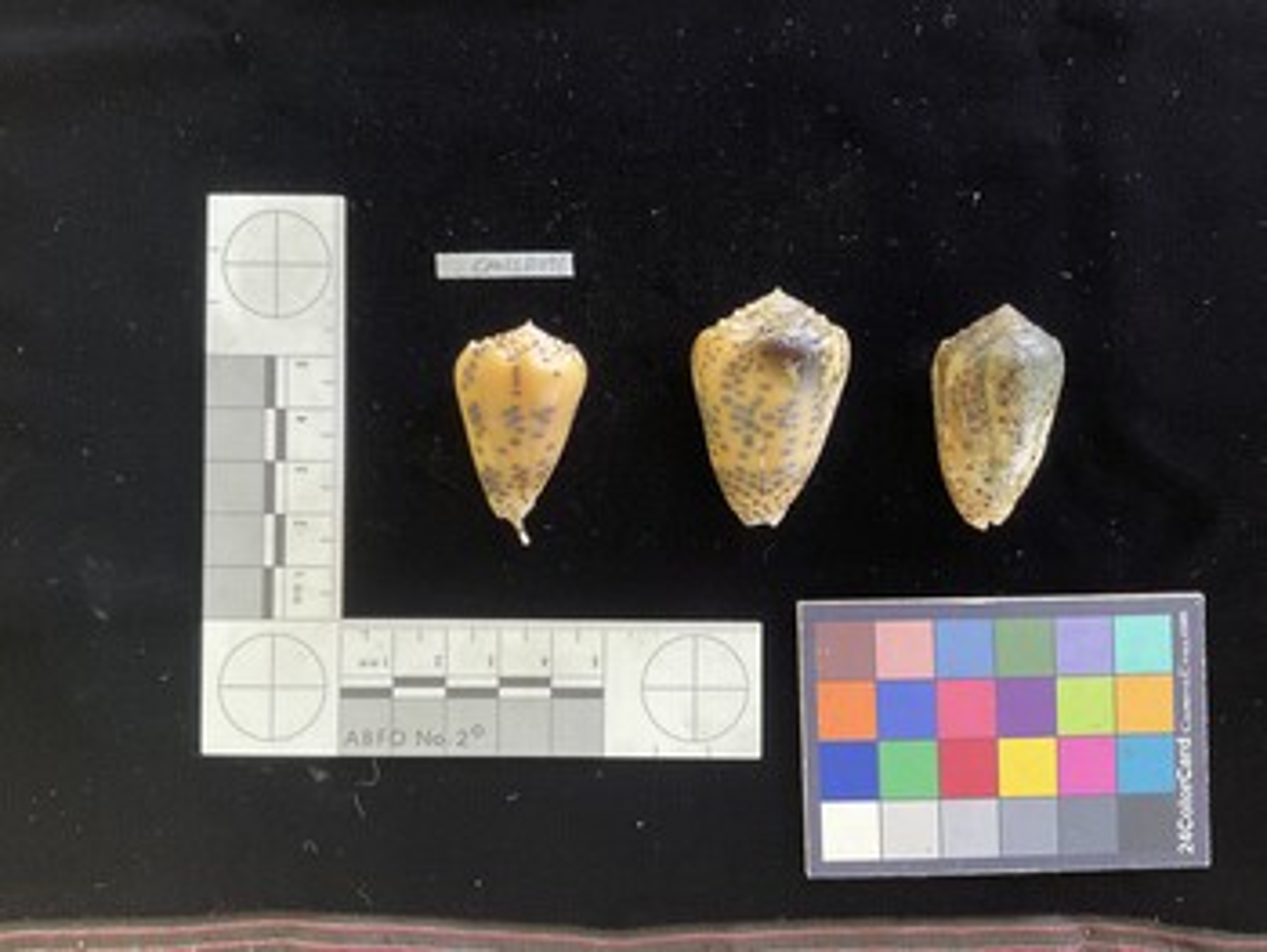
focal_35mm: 29
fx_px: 1062
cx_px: 634
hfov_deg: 61.6
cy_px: 476
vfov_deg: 48.3
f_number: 1.8
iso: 125
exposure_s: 1/60
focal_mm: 3
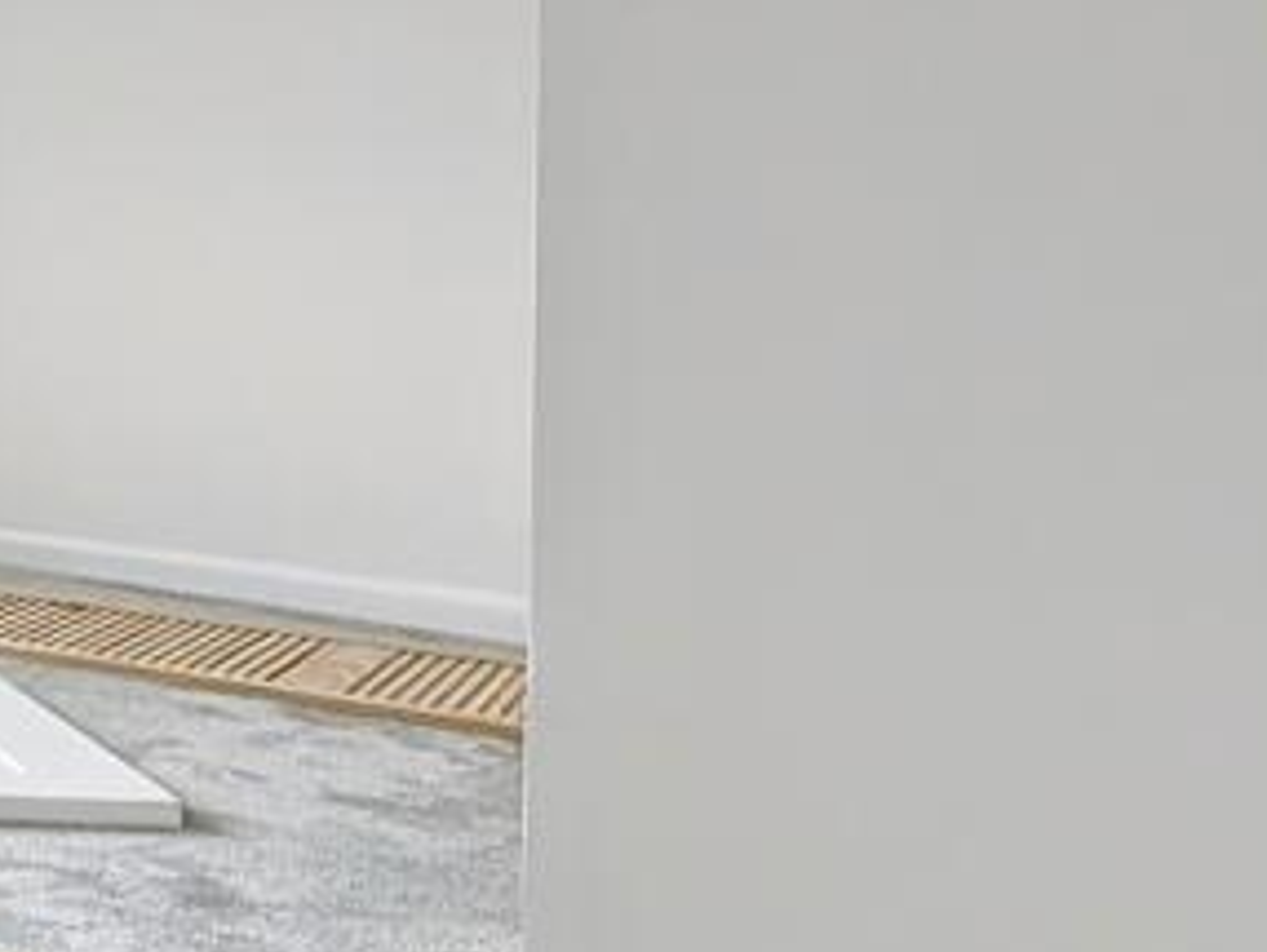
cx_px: -939
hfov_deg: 23.7
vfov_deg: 33.2
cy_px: 277
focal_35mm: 43
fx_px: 1575
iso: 50
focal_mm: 2.02
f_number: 1.7
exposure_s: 1/2924
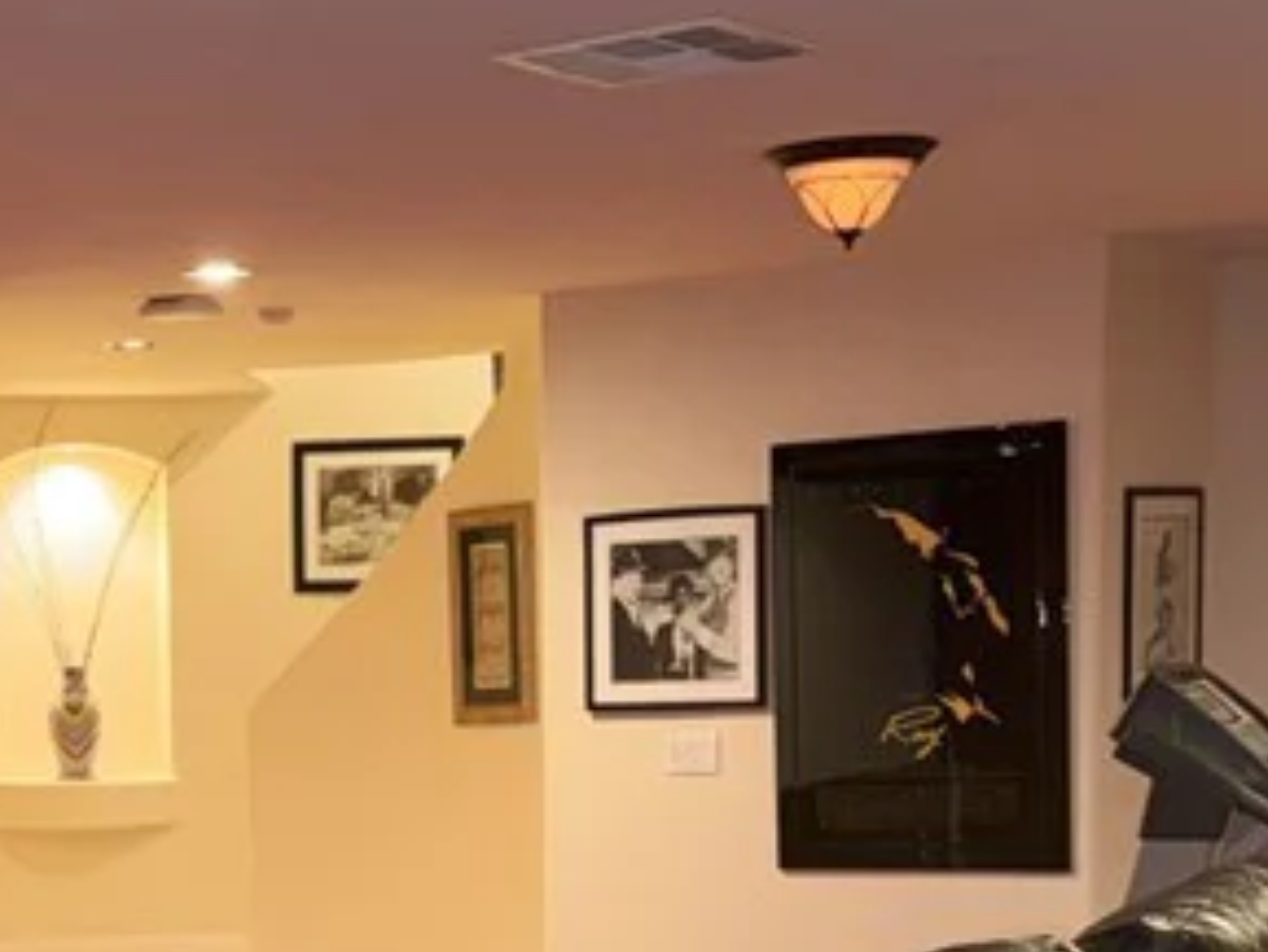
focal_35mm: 85
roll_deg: +1.4
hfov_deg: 22.4
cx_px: 118
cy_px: 904
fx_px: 3115
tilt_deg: -4.1
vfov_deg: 17.1
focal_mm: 6.76
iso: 100
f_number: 1.78
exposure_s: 1/7
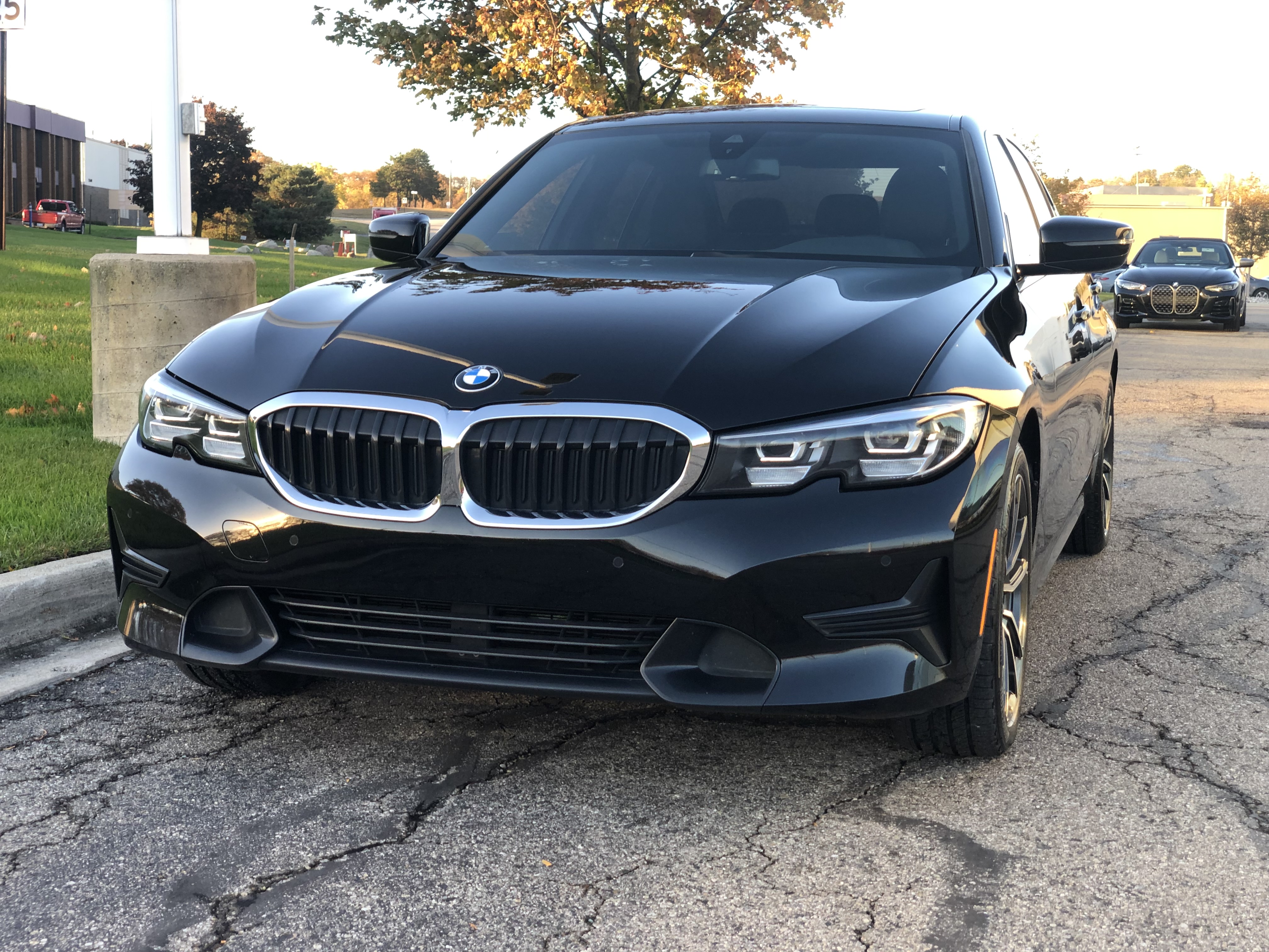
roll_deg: +0.6
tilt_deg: -6.5
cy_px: 476
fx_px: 1906
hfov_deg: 36.8
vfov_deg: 28.0
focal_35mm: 52
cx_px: 634
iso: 20
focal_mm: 6
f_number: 2.4
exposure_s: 1/60
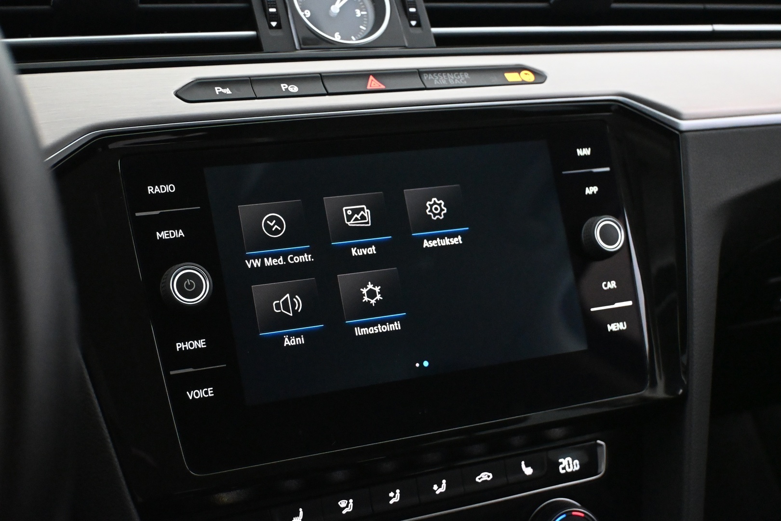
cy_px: 260
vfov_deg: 26.5
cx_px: 390
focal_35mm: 51
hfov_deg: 38.9
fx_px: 1106
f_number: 5
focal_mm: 34
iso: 8000
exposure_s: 1/60
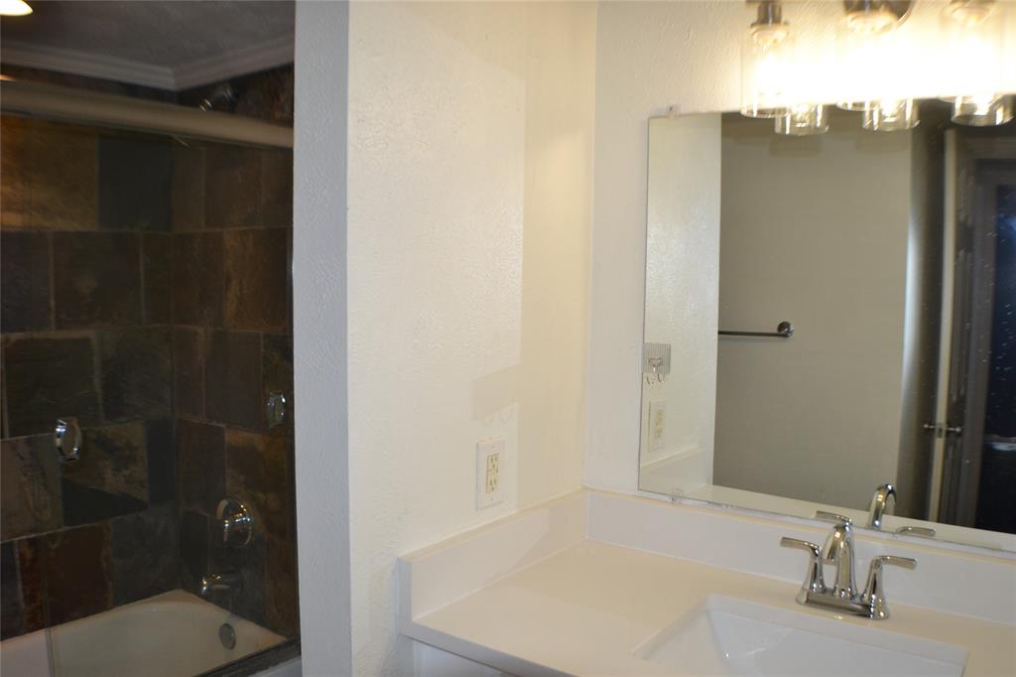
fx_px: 1016
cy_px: 338
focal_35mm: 36
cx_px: 508
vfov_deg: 36.8
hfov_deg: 53.1
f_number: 4
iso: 400
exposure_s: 1/100
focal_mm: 24
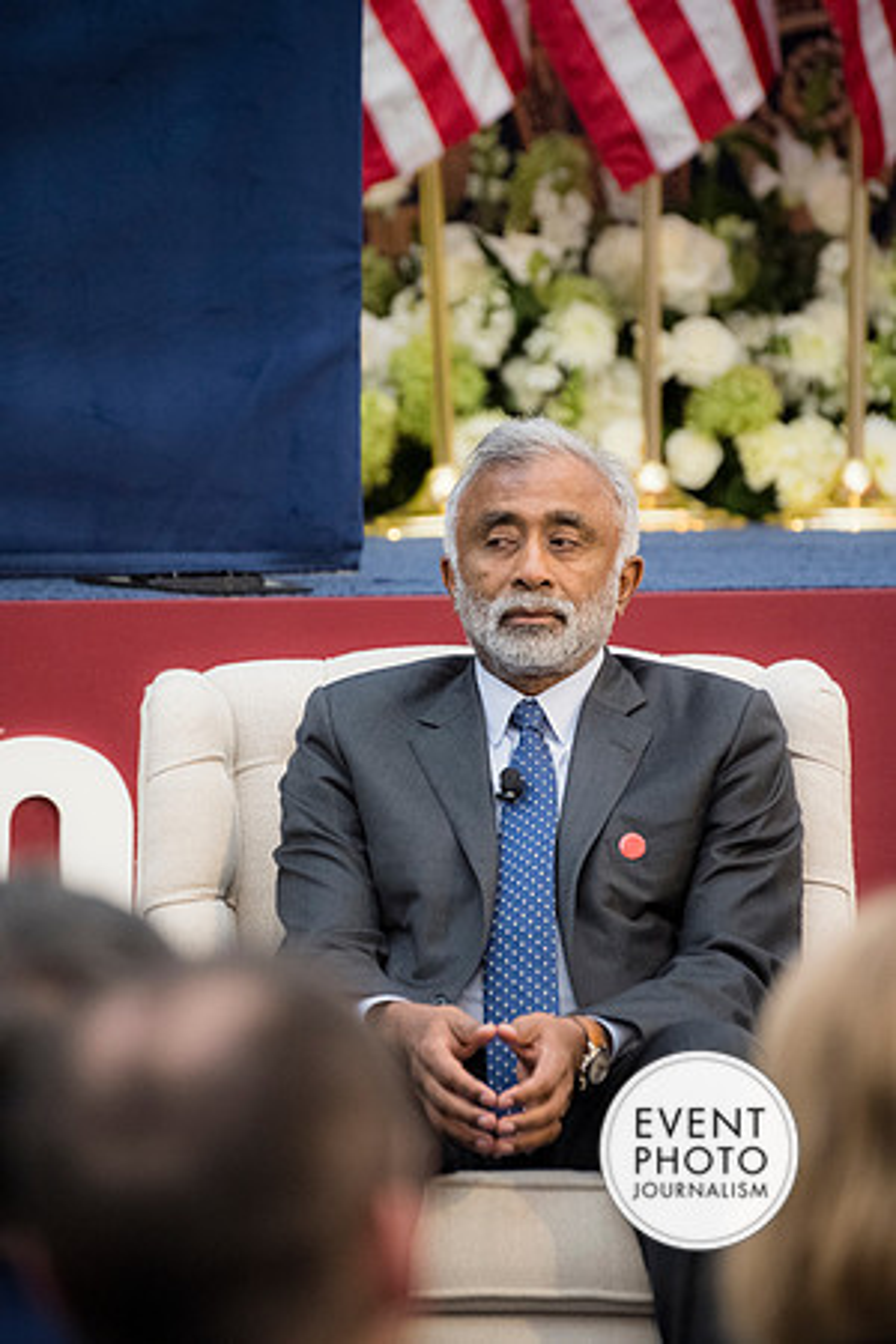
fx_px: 8213
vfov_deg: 9.4
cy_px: 672
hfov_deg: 6.2
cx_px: 448
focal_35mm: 220
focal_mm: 220
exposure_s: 1/400
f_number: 5.3
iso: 3200
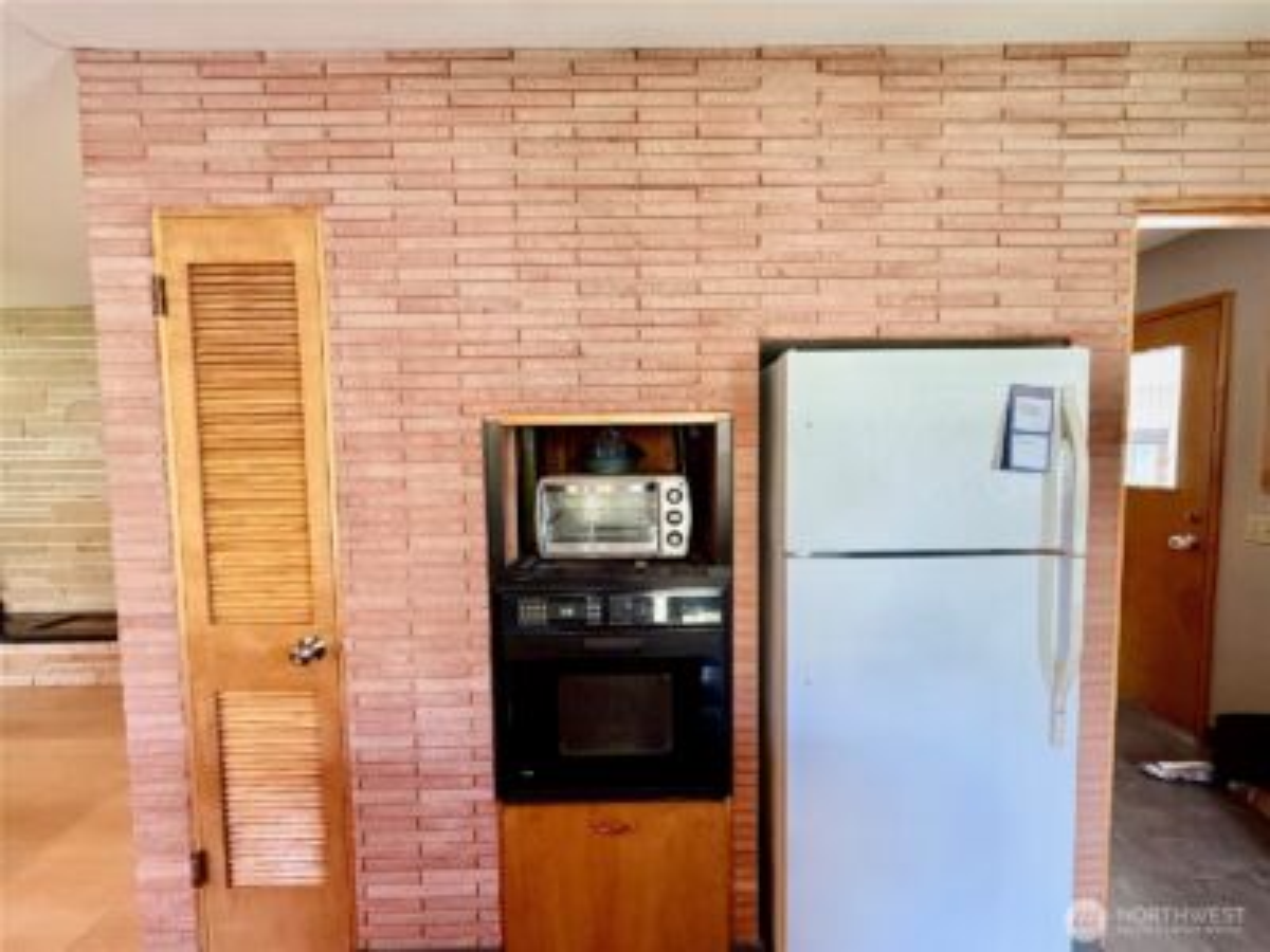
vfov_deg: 85.7
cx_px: 635
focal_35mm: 14
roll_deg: +0.2
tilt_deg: -4.0
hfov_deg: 102.1
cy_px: 476
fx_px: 514
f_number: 2.2
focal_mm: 2.22
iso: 320
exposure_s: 1/120
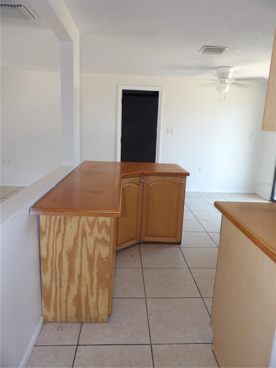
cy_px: 184
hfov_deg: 56.8
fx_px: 255
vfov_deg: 71.6
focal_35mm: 24
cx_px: 138
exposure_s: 1/33
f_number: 3.2
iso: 115
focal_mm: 4.3
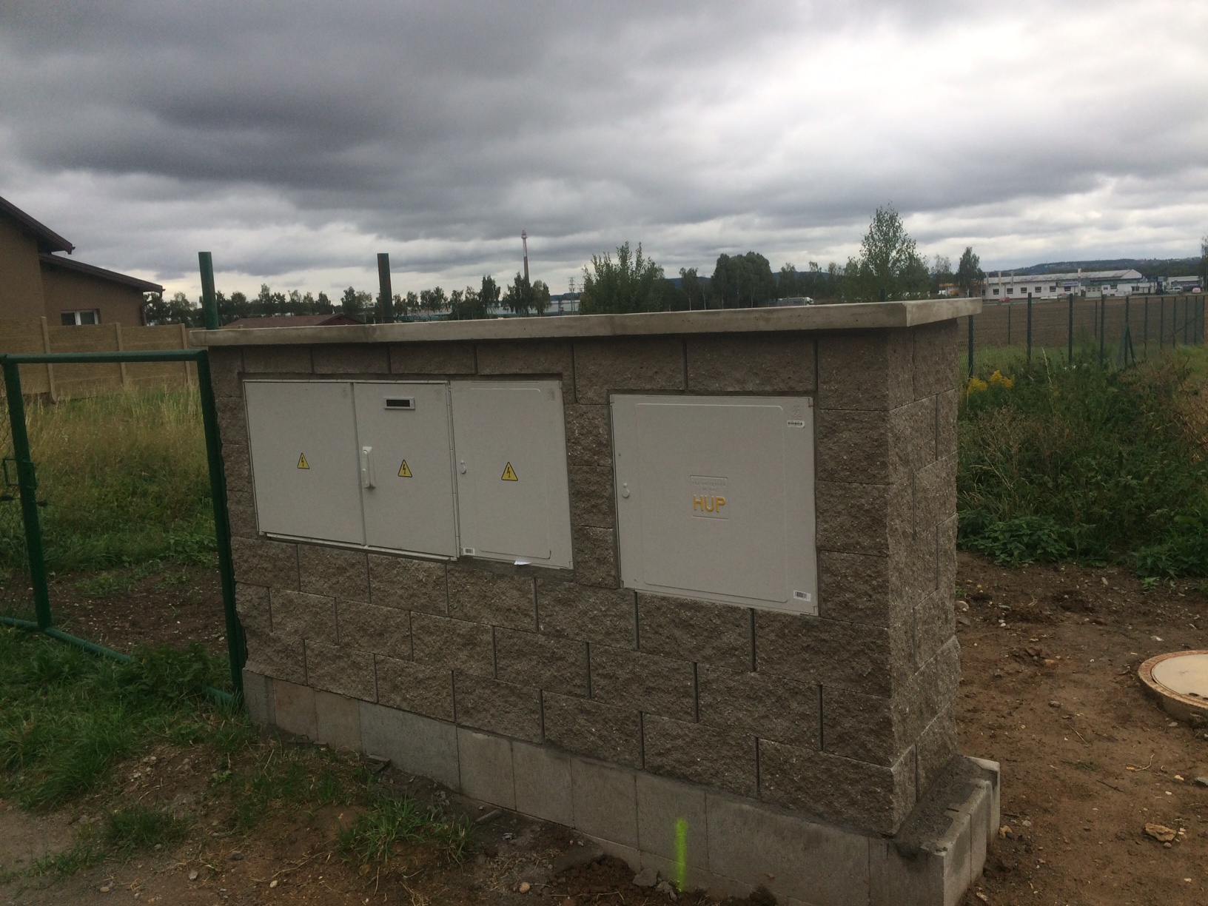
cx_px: 604
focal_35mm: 29
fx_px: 1012
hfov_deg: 61.7
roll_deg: +4.0
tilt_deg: -9.6
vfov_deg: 48.2
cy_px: 453
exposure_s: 1/855
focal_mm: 4.15
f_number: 2.2
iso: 32
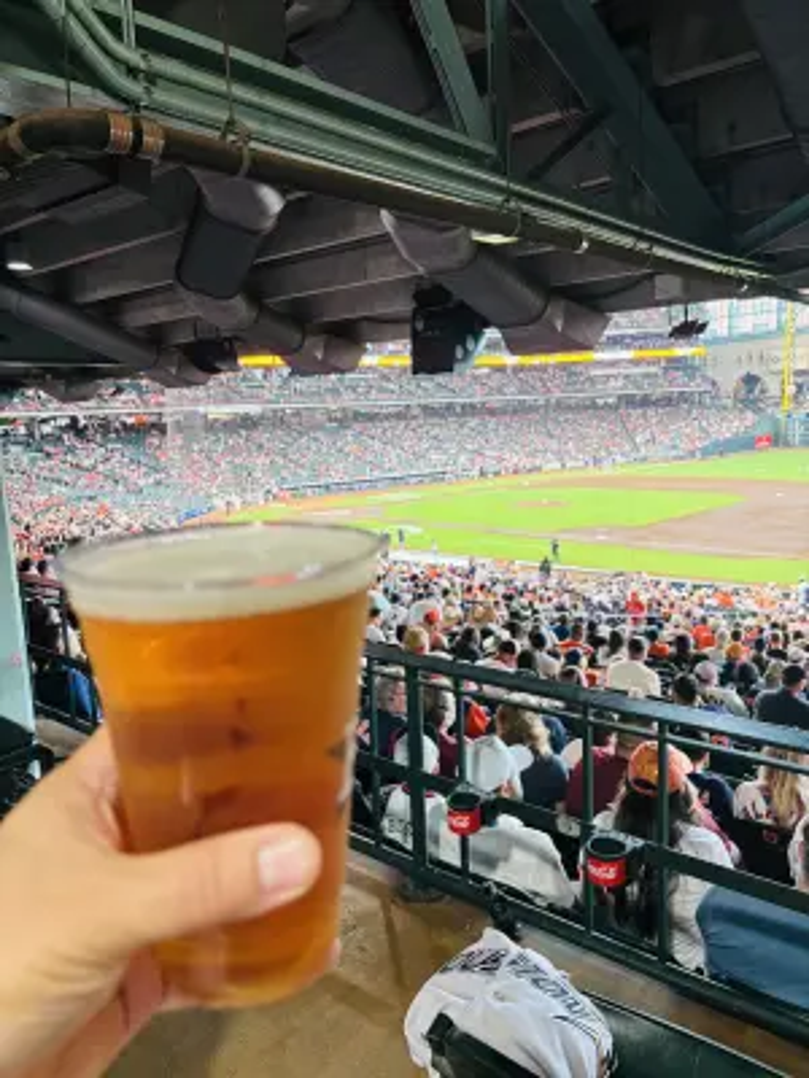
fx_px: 810
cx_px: 404
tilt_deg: -8.9
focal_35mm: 26
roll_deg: +2.9
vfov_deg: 67.3
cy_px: 539
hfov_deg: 53.1
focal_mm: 5.96
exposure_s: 1/60
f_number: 1.6
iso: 160
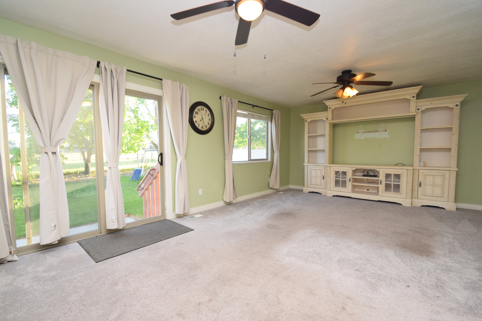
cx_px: 241
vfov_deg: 77.3
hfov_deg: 100.4
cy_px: 160
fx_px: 201
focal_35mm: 15
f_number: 5.6
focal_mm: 10
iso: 800
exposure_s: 1/100
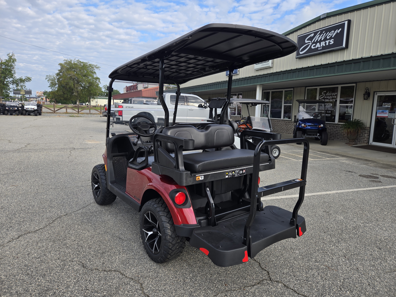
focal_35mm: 23
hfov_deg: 73.9
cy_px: 148
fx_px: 263
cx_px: 198
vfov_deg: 58.9
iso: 25
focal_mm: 5.4
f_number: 1.8
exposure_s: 1/717
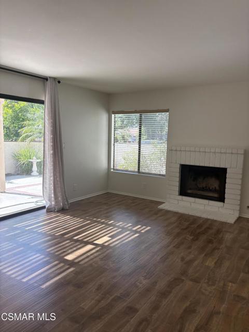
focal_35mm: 26
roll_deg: -1.3
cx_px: 124
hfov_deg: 53.1
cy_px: 166
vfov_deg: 67.3
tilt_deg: -6.0
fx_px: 249
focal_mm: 5.96
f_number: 1.6
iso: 64
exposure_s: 1/309
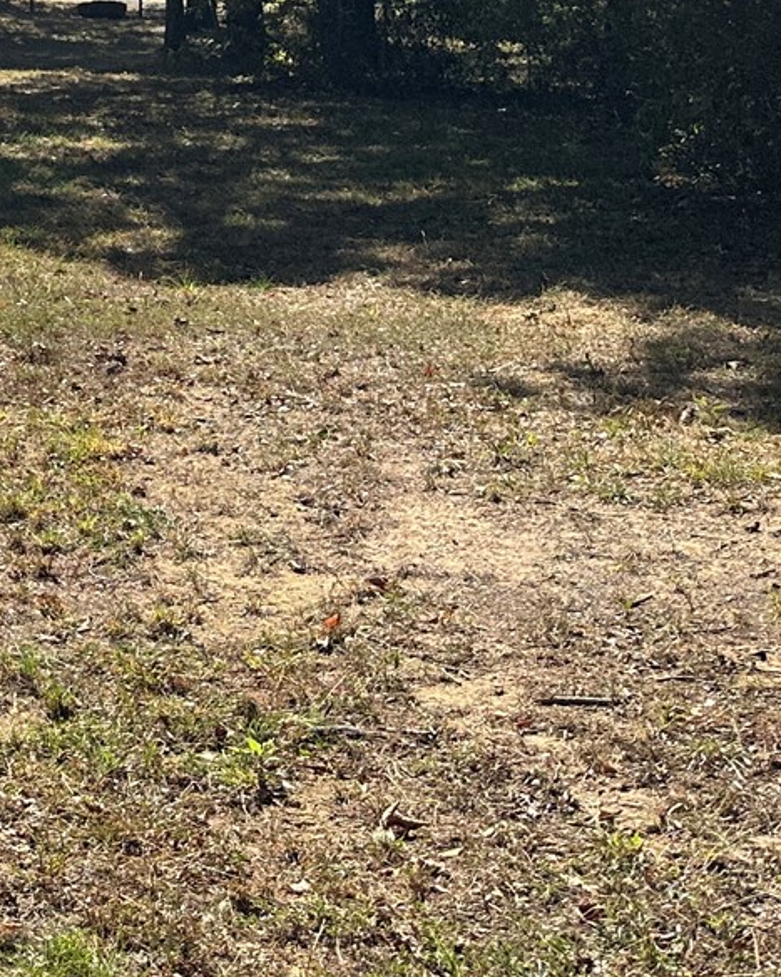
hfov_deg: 16.9
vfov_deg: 23.4
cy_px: -77
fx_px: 2225
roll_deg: +1.0
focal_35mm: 77
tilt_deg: +2.2
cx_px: -565
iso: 80
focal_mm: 6.86
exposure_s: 1/2660
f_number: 1.78
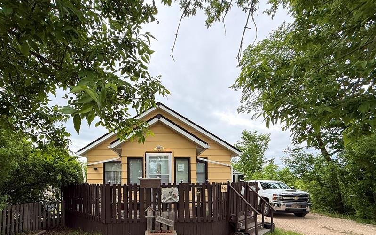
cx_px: 158
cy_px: 178
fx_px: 195
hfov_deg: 87.3
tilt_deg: +2.1
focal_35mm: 19
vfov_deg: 58.8
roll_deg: +0.1
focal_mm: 2.22
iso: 64
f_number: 2.2
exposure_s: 1/502
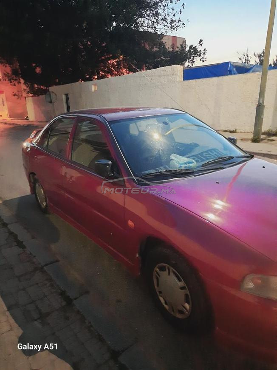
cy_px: 185
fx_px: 267
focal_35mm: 25
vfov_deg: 69.4
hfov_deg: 54.9
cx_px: 138
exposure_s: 1/14
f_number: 2
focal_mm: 4.6
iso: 1000
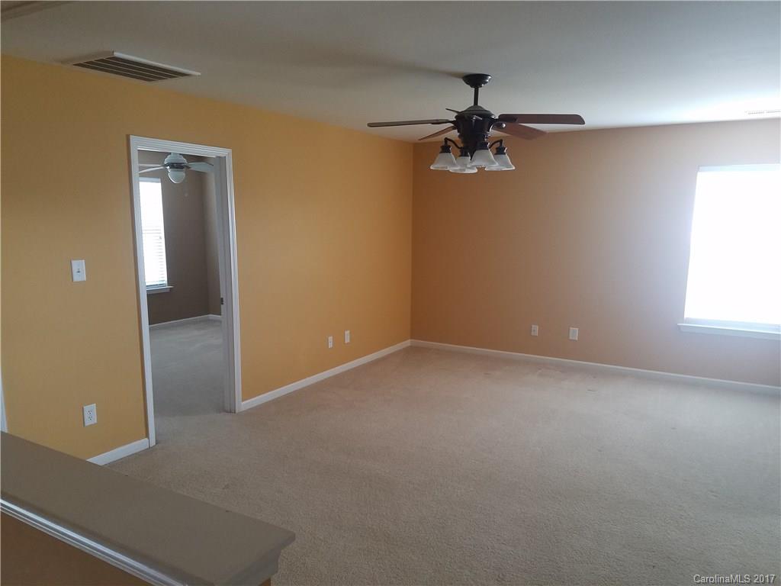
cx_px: 390
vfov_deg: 53.1
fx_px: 587
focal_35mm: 26
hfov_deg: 67.3
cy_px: 293
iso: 125
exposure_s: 1/40
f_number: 1.7
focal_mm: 4.2
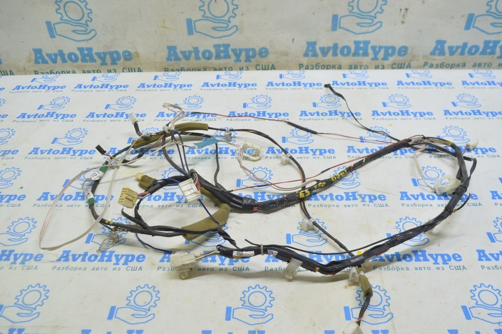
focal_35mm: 32
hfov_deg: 59.5
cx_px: 251
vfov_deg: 41.6
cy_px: 167
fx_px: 439
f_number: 5.6
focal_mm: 21
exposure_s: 1/20
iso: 400
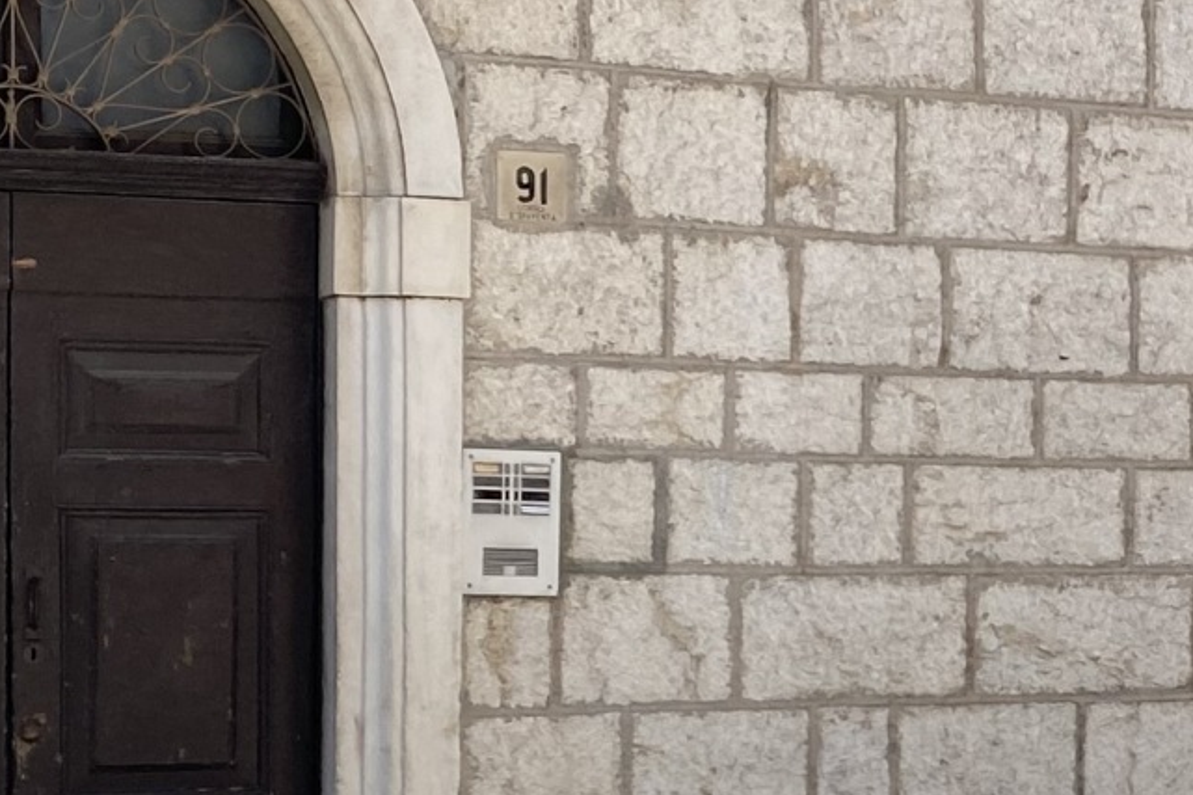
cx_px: 1286
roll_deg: -2.0
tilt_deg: +0.9
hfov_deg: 18.3
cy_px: 564
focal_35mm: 108
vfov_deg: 12.6
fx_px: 3578
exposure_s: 1/1866
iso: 32
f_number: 1.8
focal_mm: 4.25
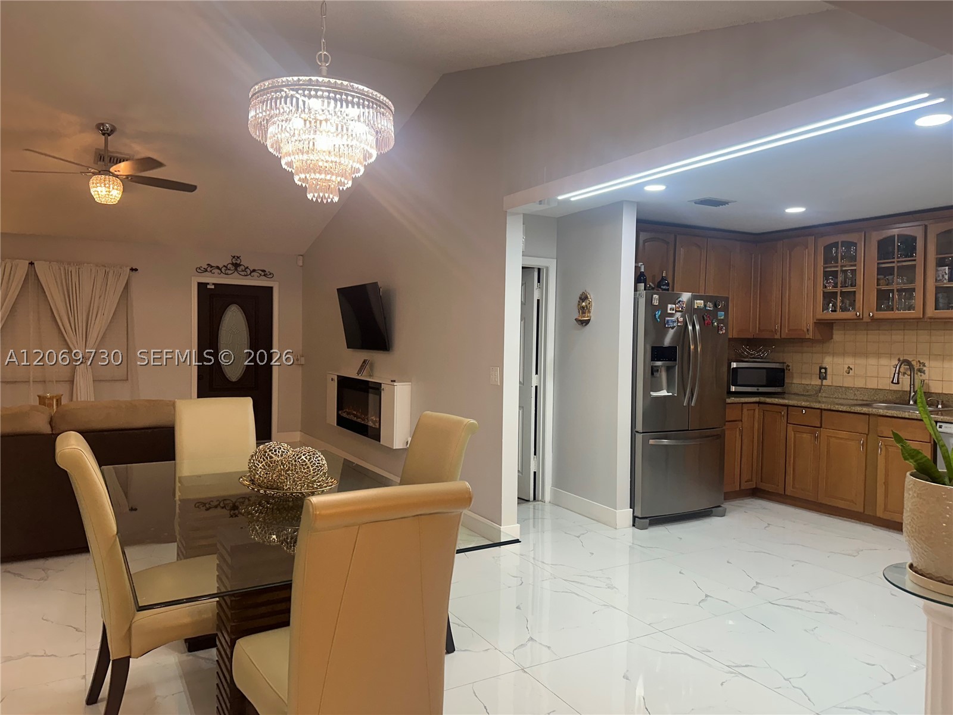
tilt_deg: -1.3
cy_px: 358
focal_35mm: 24
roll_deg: -0.5
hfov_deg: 71.6
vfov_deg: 56.8
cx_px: 476
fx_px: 661
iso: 200
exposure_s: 1/120
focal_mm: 6.86
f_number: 1.78
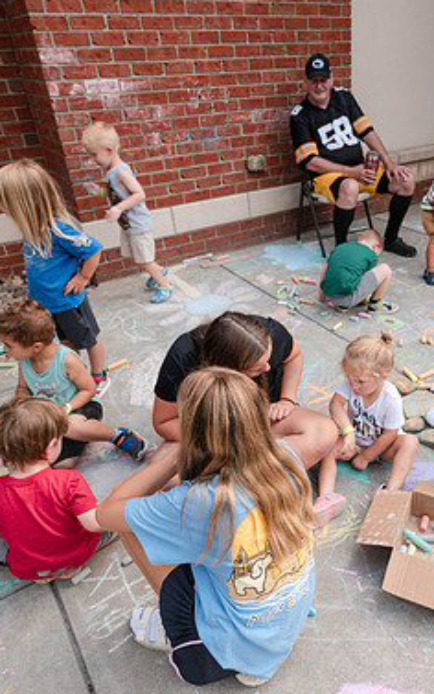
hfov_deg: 43.1
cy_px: 347
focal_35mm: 28
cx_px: 330
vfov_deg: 66.4
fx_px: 529
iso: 200
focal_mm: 17
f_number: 5.6
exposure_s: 1/250
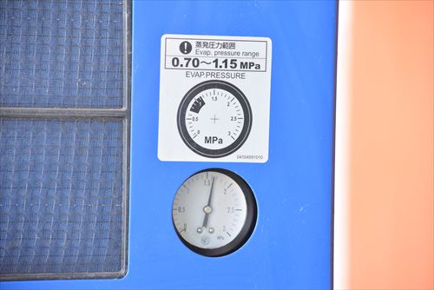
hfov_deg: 13.7
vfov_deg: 9.2
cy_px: 145
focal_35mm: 150
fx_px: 1809
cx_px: 217
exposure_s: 1/160
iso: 1250
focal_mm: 100
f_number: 6.3
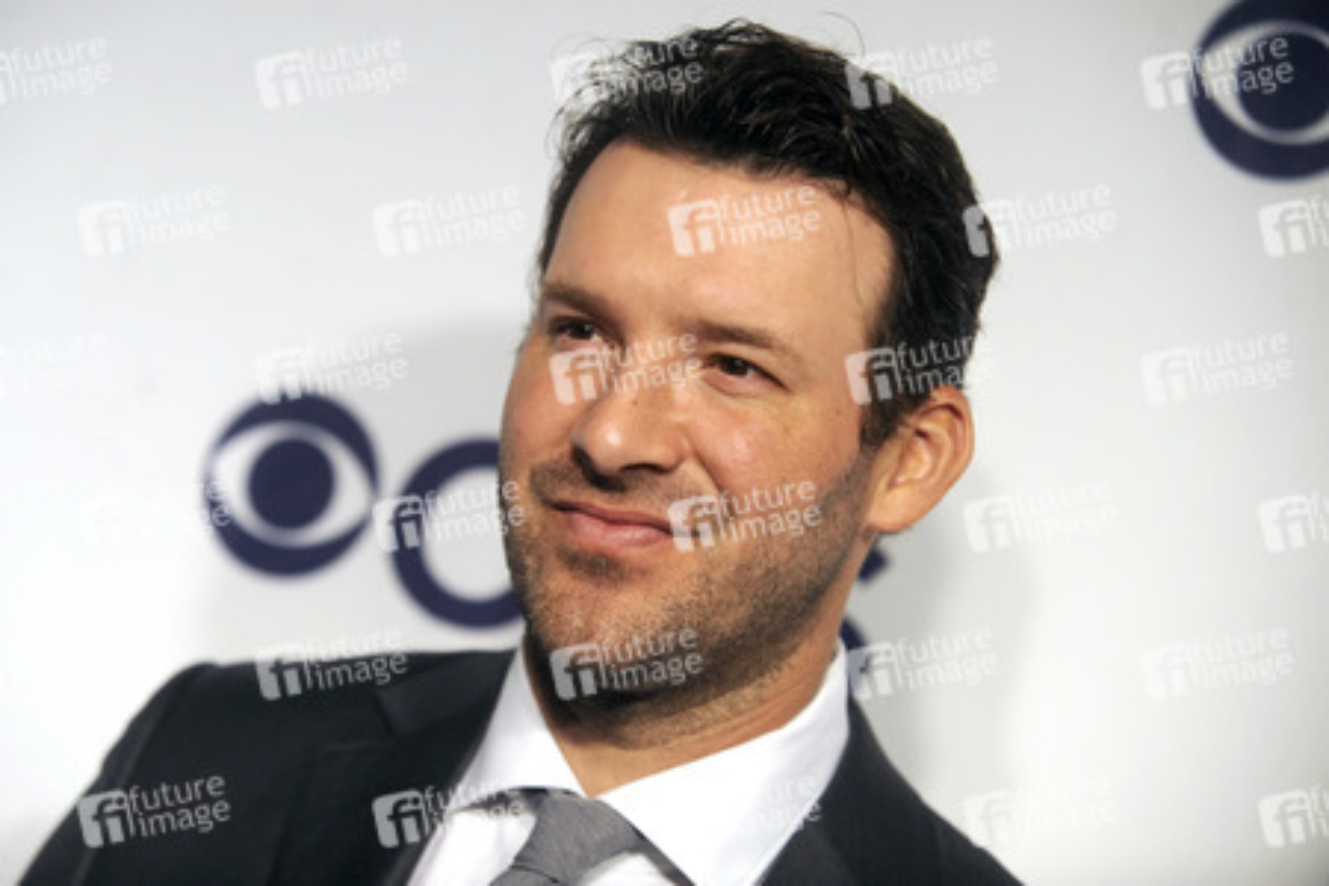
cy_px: 443
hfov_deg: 20.4
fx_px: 3691
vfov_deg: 13.7
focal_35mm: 100
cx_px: 664
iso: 800
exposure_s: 1/400
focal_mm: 100
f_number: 4
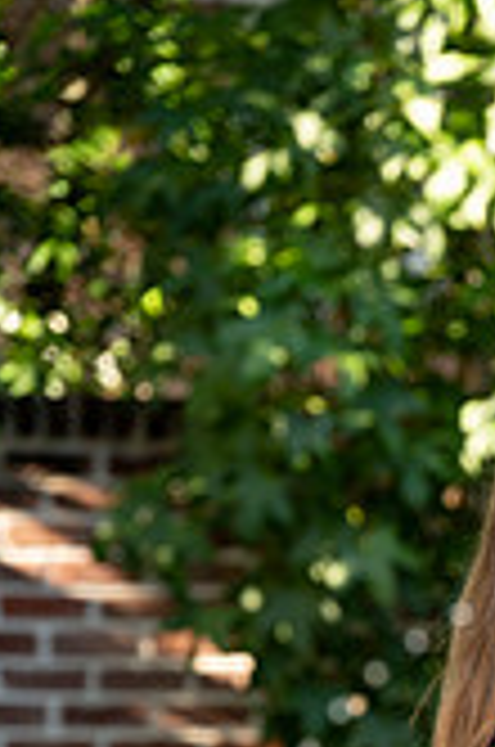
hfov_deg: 4.2
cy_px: 972
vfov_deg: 6.3
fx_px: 6751
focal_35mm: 326
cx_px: 652
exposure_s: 1/200
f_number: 5
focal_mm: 120
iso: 400
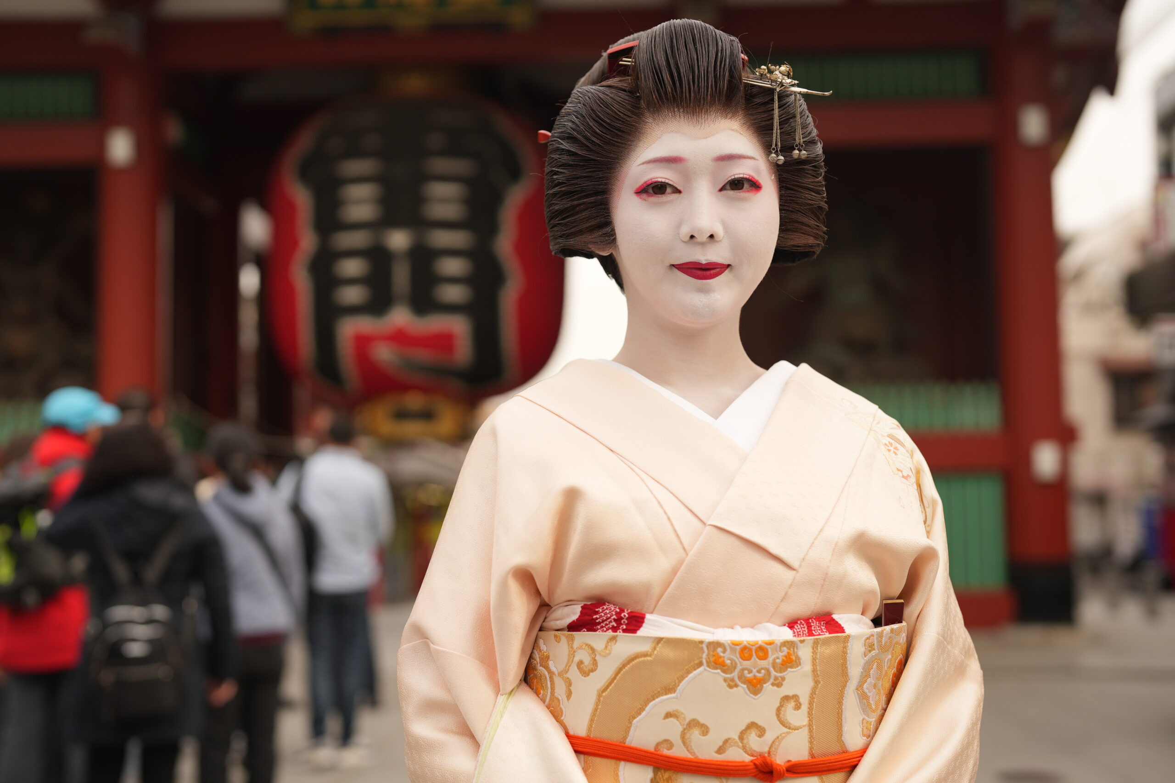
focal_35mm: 50
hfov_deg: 39.6
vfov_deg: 27.0
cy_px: 392
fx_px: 1632
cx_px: 588
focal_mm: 50
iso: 125
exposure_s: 1/800
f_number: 2.5
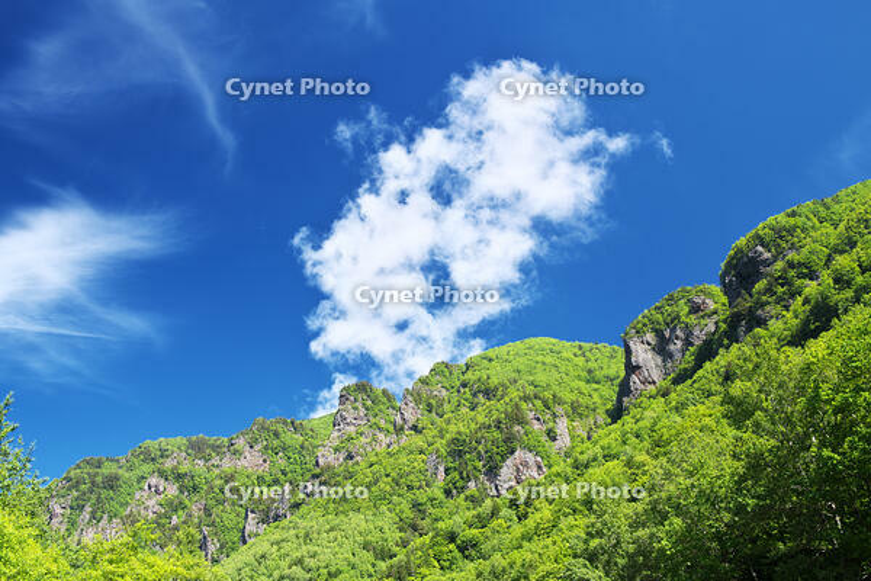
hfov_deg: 54.4
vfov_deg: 37.9
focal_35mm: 35
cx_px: 436
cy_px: 290
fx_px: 847
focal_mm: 35
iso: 100
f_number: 10
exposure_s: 1/40
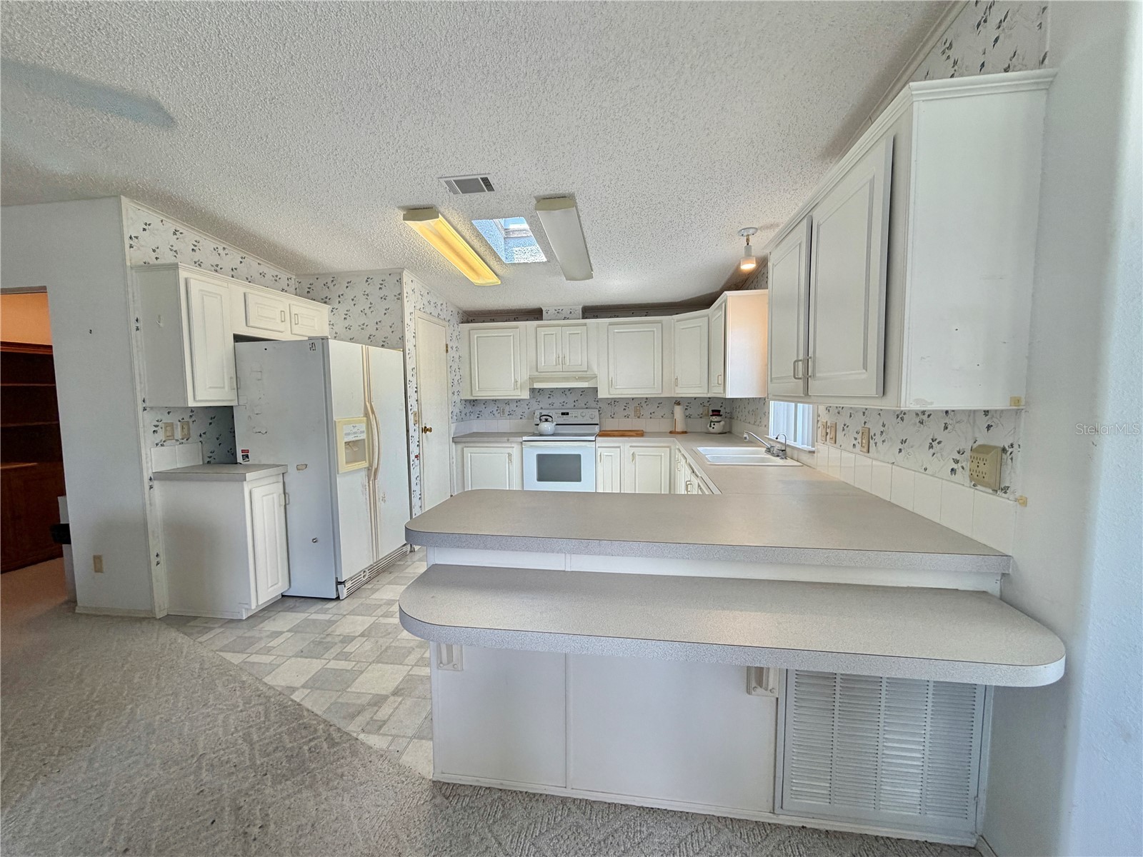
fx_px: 462
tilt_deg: -4.5
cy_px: 428
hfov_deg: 102.1
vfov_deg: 85.7
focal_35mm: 14
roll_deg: +0.8
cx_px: 572
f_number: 2.2
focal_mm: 2.22
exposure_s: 1/120
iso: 125
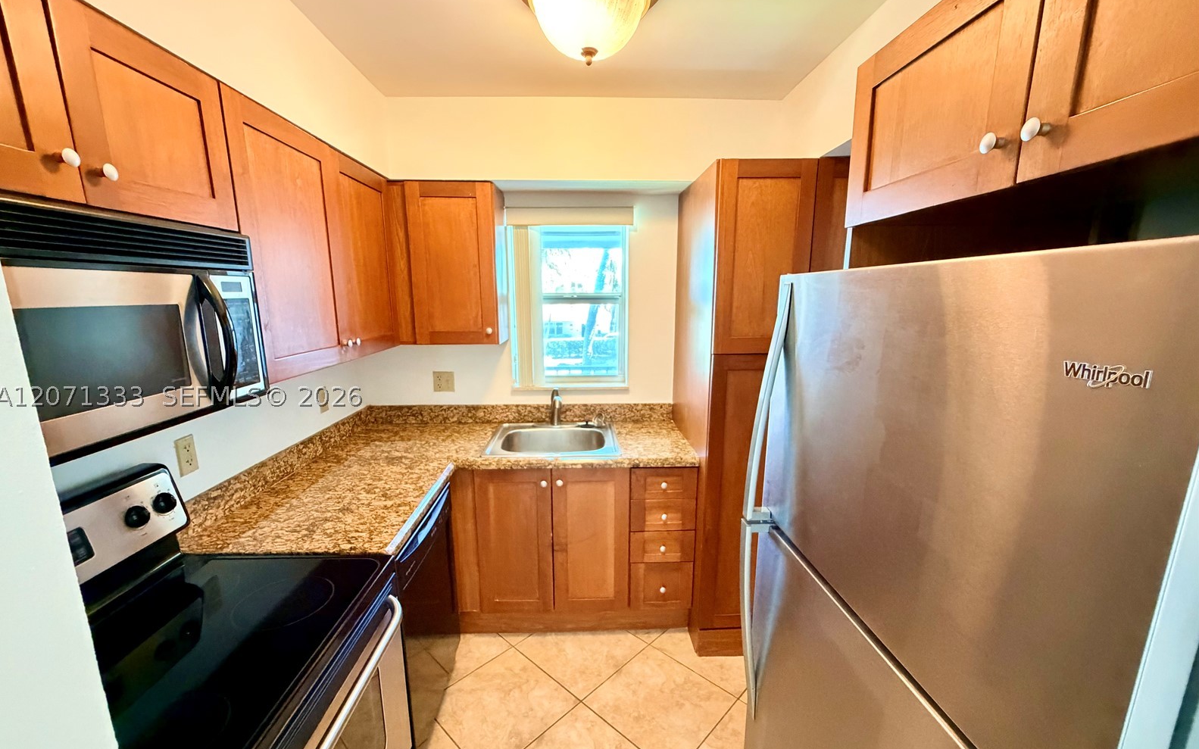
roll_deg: +0.8
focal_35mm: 15
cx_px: 594
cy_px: 396
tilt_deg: -12.0
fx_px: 490
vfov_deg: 74.7
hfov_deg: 101.5
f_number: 2.2
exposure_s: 1/40
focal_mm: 2.22
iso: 1250
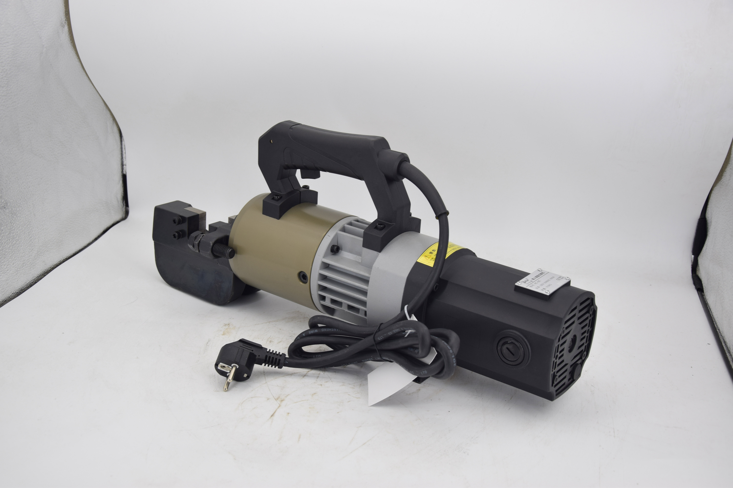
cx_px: 366
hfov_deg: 43.6
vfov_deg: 29.9
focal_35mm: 45
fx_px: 916
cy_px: 244
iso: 250
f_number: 5.6
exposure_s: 1/180
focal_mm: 30
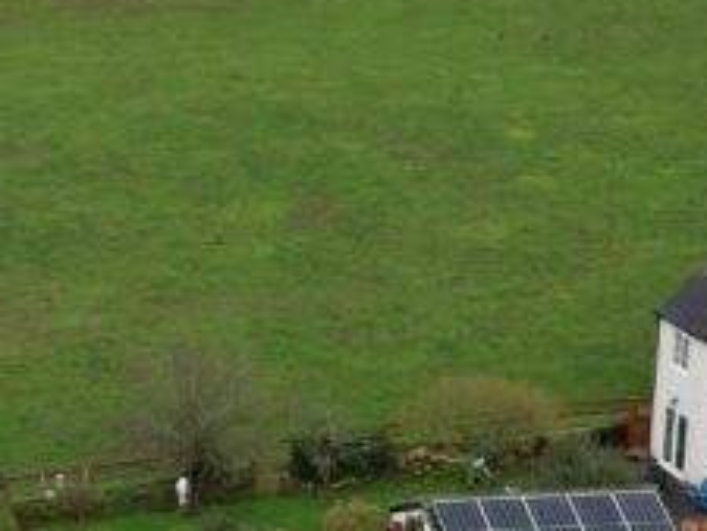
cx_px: 201
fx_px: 2227
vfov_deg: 13.6
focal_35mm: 109
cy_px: 330
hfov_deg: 18.0
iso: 130
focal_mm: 6.72
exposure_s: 1/1250
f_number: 1.7
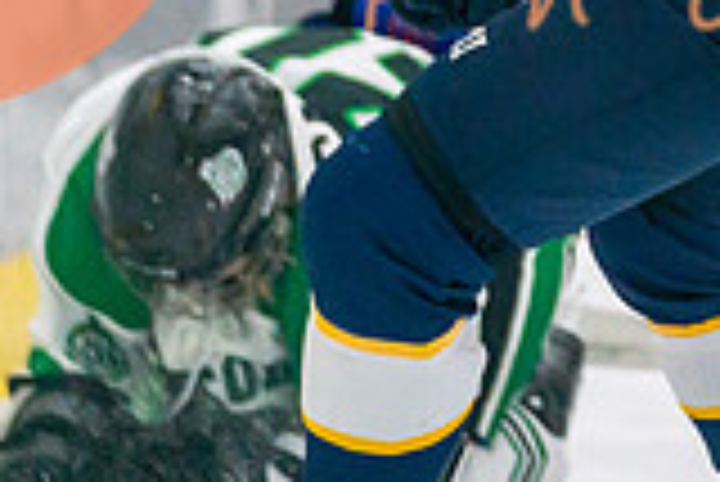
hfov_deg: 3.2
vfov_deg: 2.2
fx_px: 12771
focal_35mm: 638
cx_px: 985
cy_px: -281
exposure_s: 1/1250
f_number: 2.8
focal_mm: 161
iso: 3200
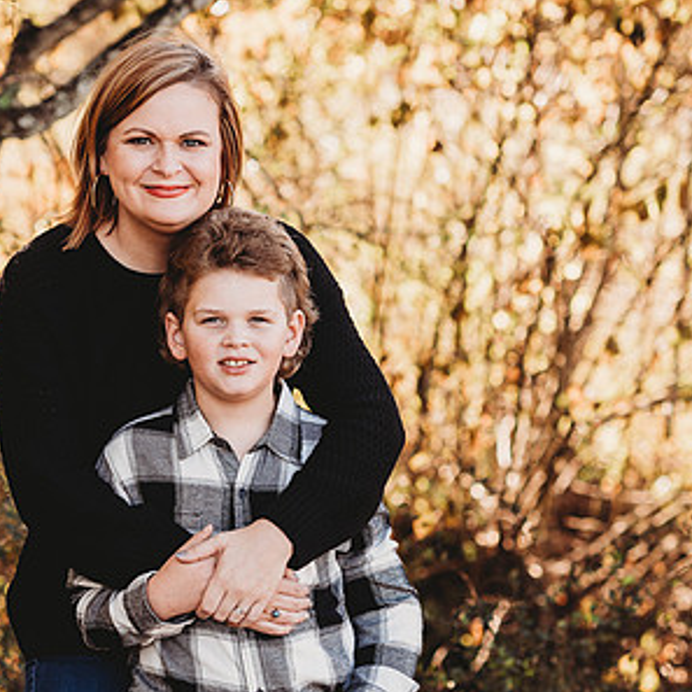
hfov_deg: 12.4
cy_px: 330
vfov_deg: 12.4
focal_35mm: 141
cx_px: 193
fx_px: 3189
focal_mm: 85
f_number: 2.8
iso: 160
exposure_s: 1/250
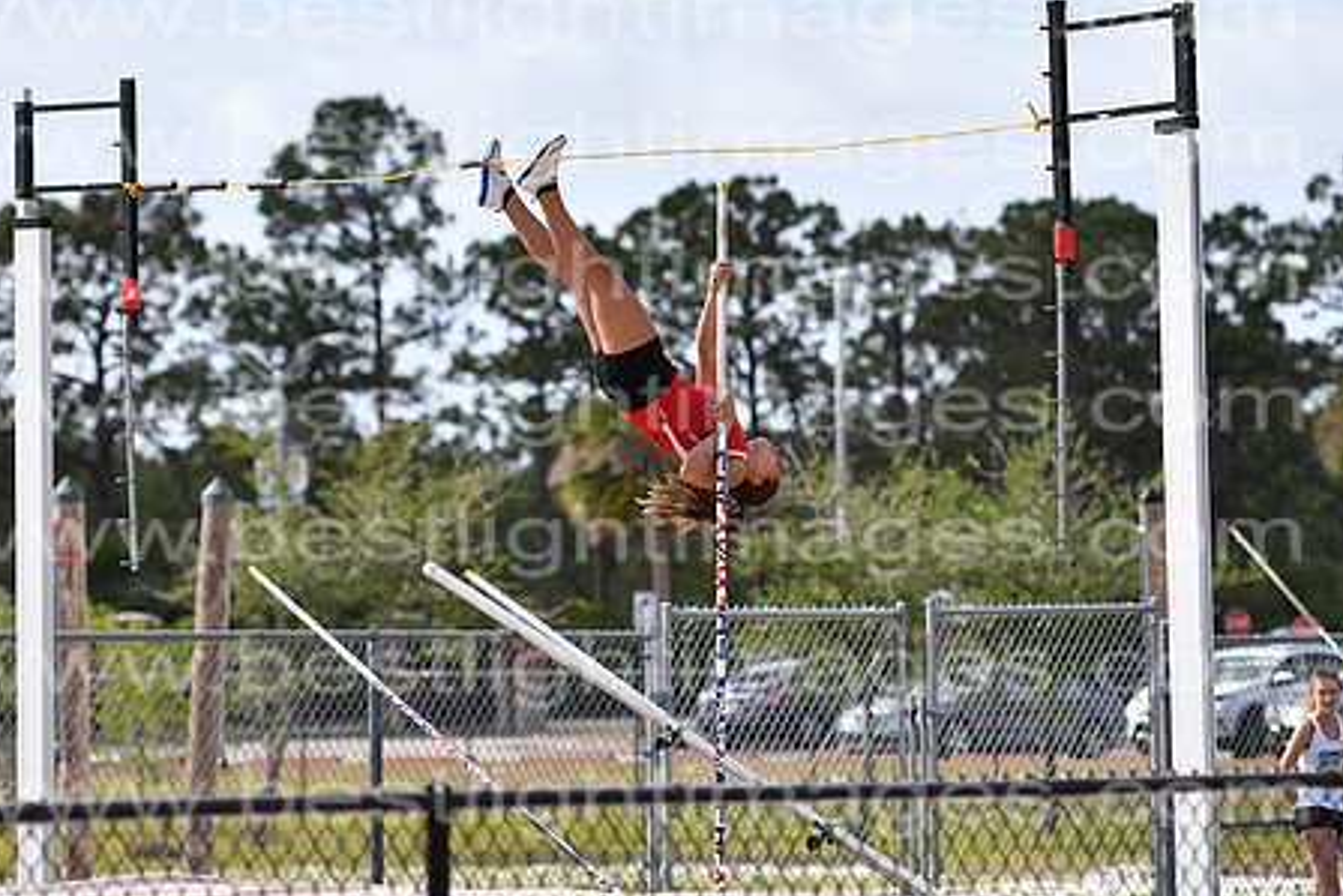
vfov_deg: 5.9
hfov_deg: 8.8
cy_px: 475
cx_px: 630
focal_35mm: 233
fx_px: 8695
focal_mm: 120
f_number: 4
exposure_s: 1/1250
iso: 100
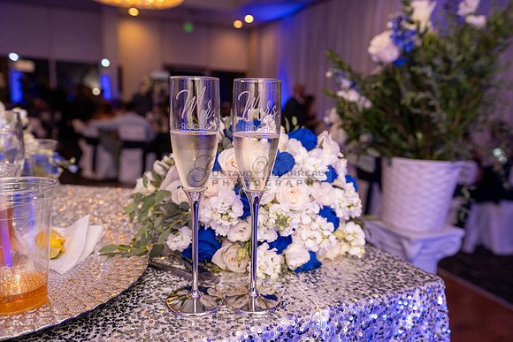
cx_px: 256
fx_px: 399
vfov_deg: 46.4
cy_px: 171
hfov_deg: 65.5
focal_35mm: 28
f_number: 4
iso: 1600
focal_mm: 28
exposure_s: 1/200
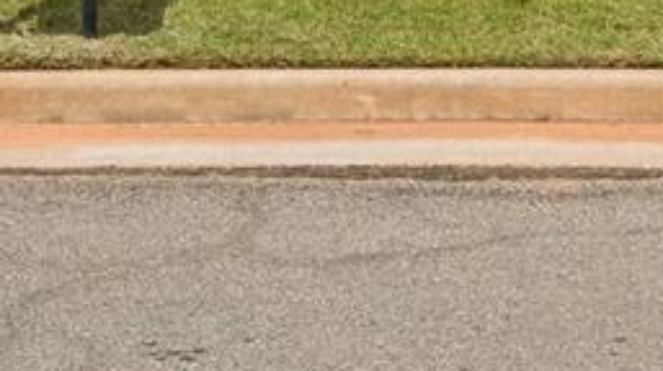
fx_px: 2494
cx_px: 288
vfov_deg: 7.9
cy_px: -487
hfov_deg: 15.1
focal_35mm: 142
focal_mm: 34
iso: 200
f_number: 8
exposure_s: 1/1000
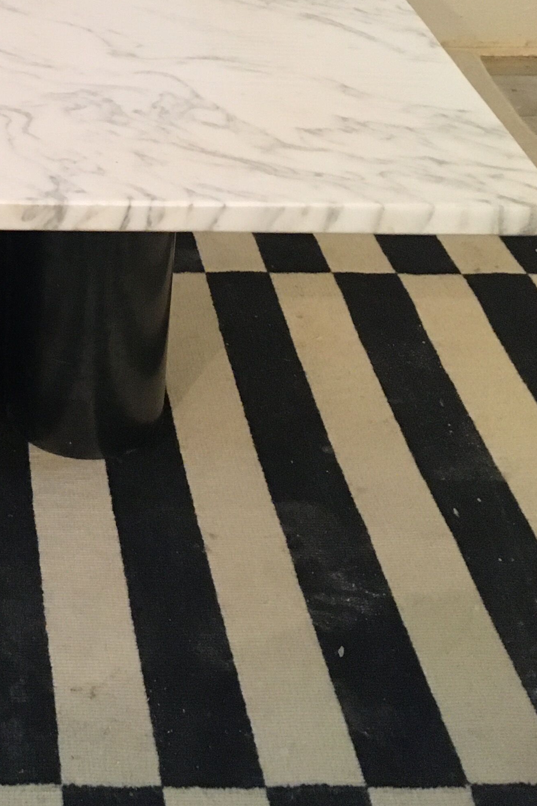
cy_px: 101
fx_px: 1365
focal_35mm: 61
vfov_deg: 31.5
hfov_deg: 21.2
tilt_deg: -26.5
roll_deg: +0.6
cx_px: -53
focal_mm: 4.15
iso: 250
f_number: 2.2
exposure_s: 1/17
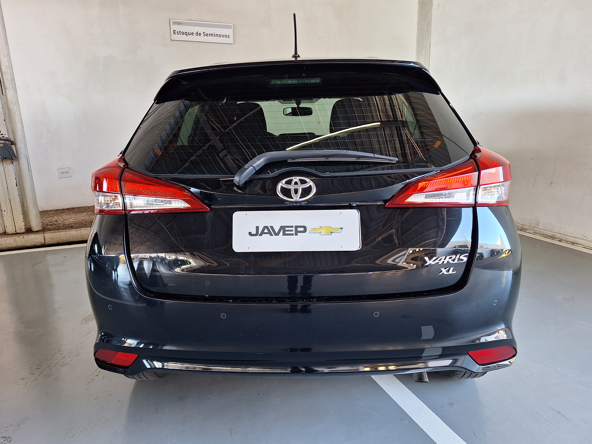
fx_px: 410
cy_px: 226
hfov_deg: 71.6
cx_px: 289
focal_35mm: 24
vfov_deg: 56.8
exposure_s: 1/40
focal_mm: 5.54
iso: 50
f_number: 1.8
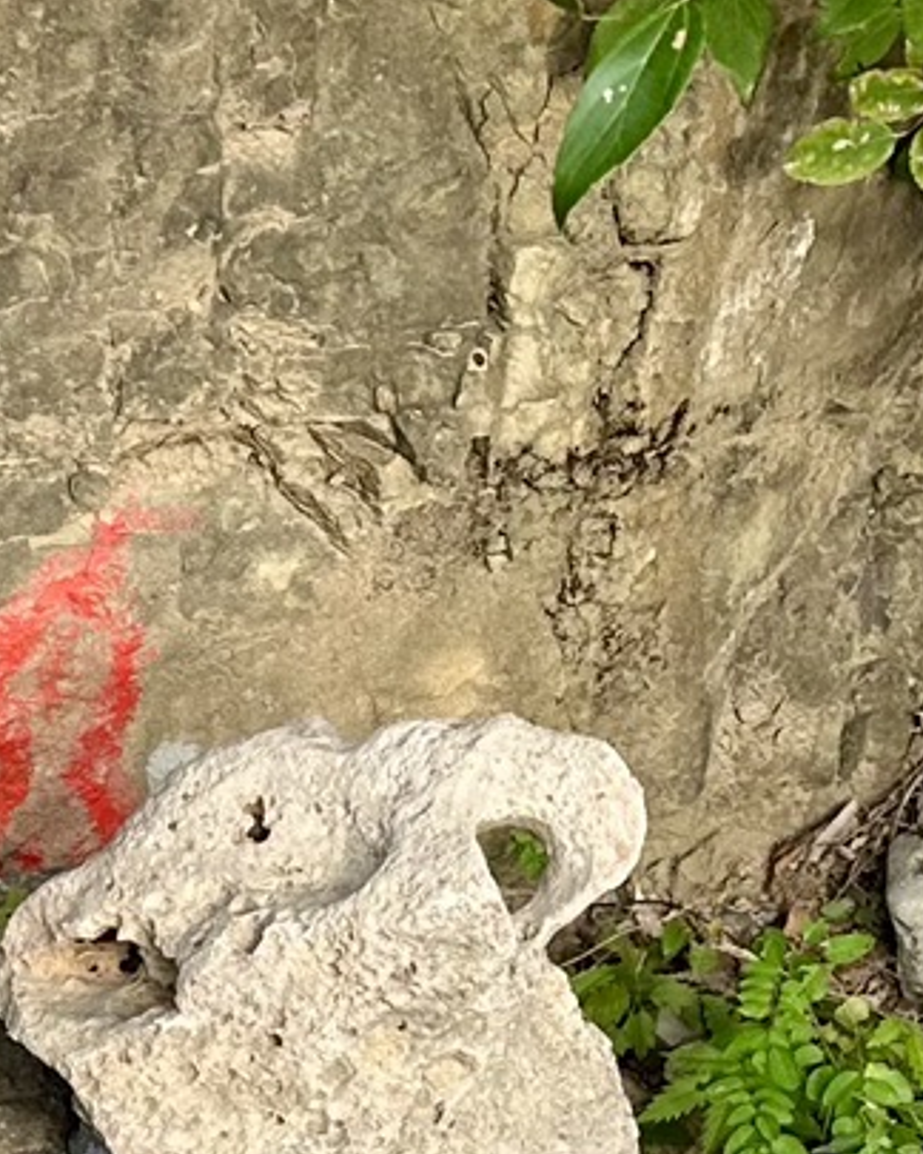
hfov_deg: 11.5
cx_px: -1100
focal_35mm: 116
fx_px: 3961
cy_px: 1493
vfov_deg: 15.8
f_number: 1.78
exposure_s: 1/654
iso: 80
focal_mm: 6.86
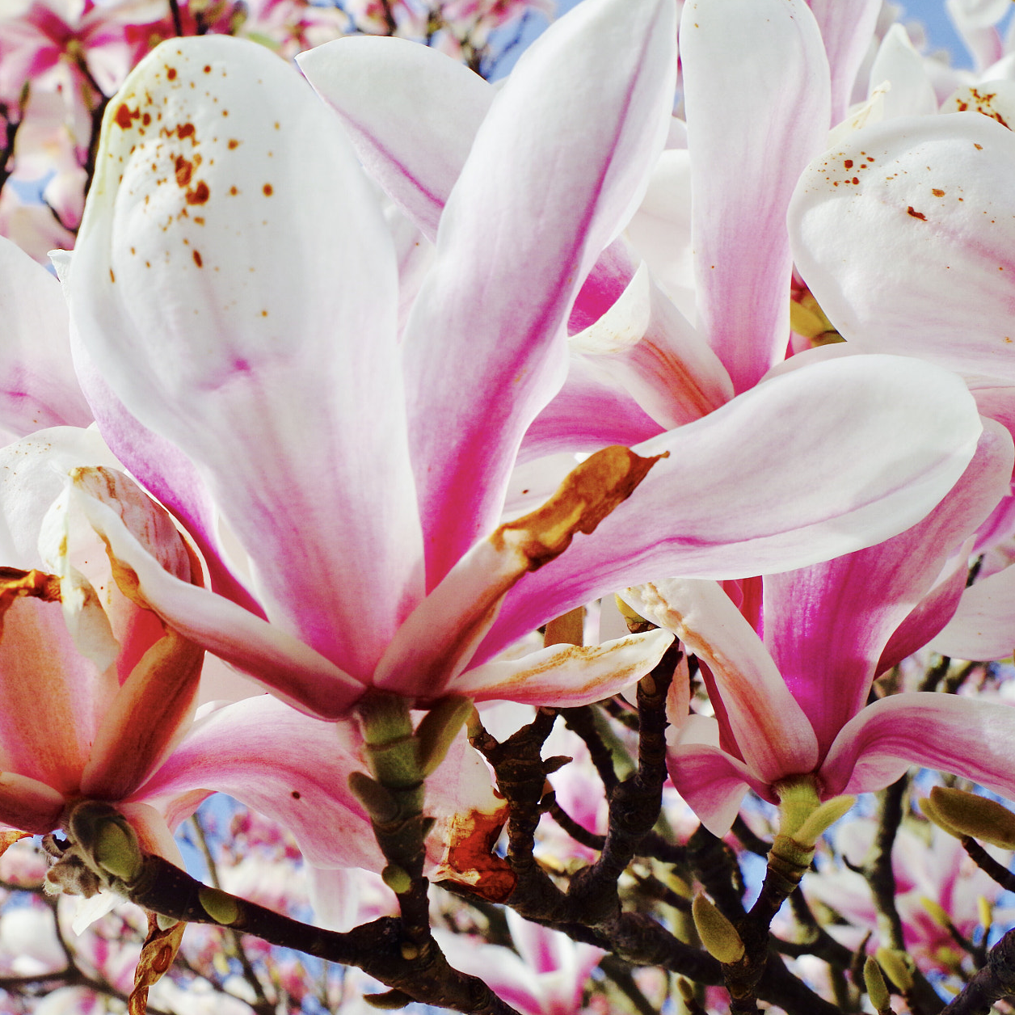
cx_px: 266
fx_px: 1559
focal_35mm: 47
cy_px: 537
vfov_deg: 36.0
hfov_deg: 35.3
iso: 320
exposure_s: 1/500
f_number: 9
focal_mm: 23.13
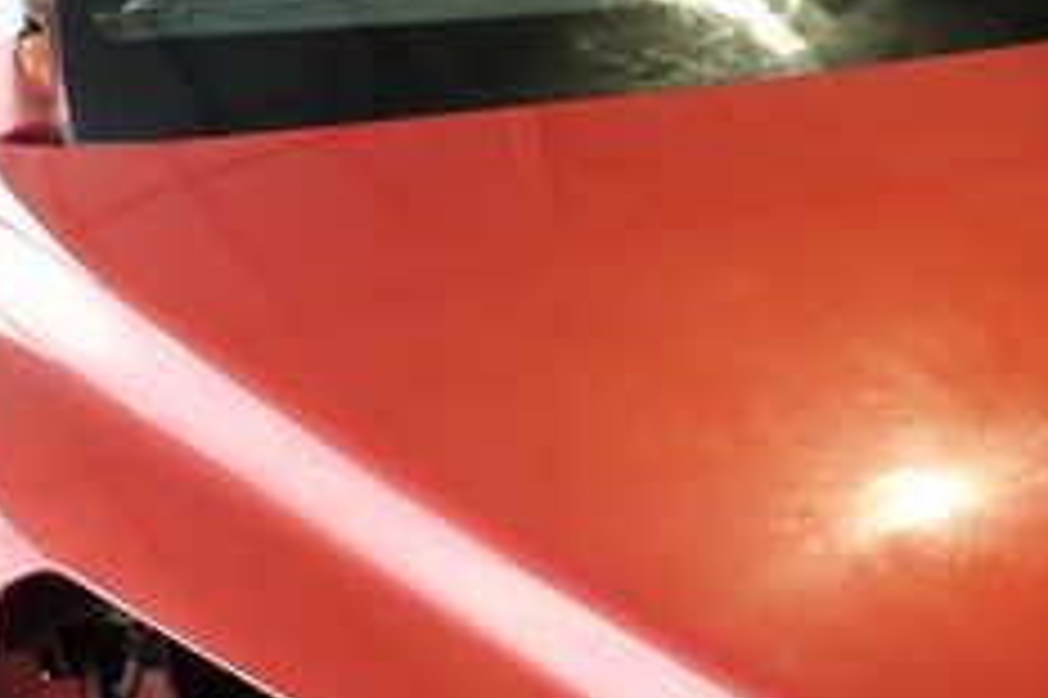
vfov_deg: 20.1
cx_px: 1075
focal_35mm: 67
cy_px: 522
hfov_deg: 28.1
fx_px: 1949
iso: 160
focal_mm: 4.5
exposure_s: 1/60
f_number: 2
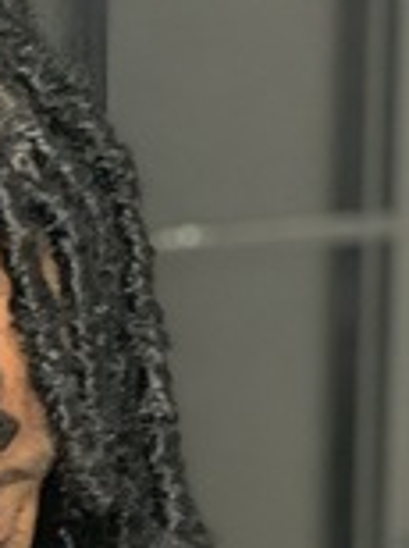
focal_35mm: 203
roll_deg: +1.1
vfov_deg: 9.6
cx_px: -270
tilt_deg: -11.4
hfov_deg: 7.1
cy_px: 683
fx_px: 3207
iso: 500
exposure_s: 1/26
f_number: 2.4
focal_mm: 6
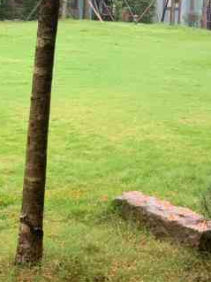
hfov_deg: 19.0
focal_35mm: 76
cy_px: -5
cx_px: 191
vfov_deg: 24.4
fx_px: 618
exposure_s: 1/122
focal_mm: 4.25
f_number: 1.8
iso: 32
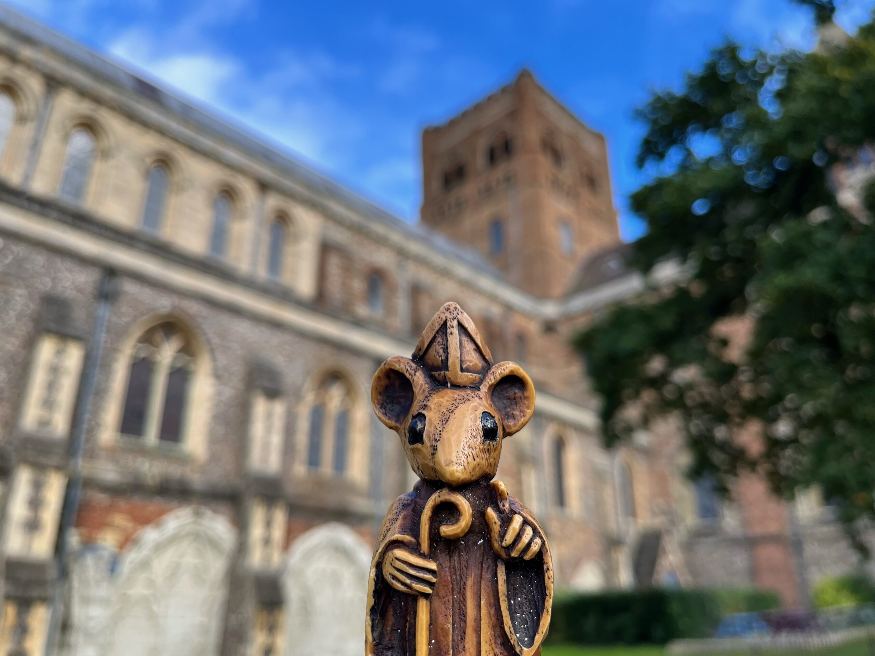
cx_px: 438
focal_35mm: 26
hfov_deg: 67.3
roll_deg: +0.5
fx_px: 657
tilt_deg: +22.8
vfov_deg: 53.1
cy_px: 328
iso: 50
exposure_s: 1/437
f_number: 1.6
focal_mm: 5.1
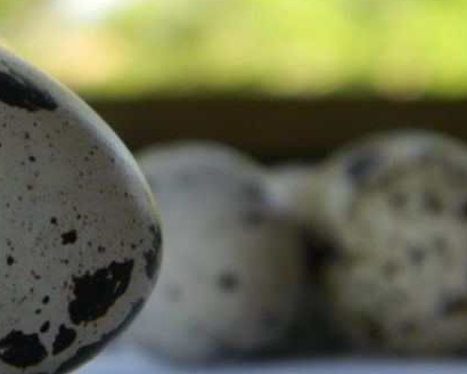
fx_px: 2709
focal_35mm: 196
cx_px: 24
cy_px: 152
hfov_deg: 9.8
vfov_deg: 7.9
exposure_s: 1/80
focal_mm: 18.6
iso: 80
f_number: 4.5
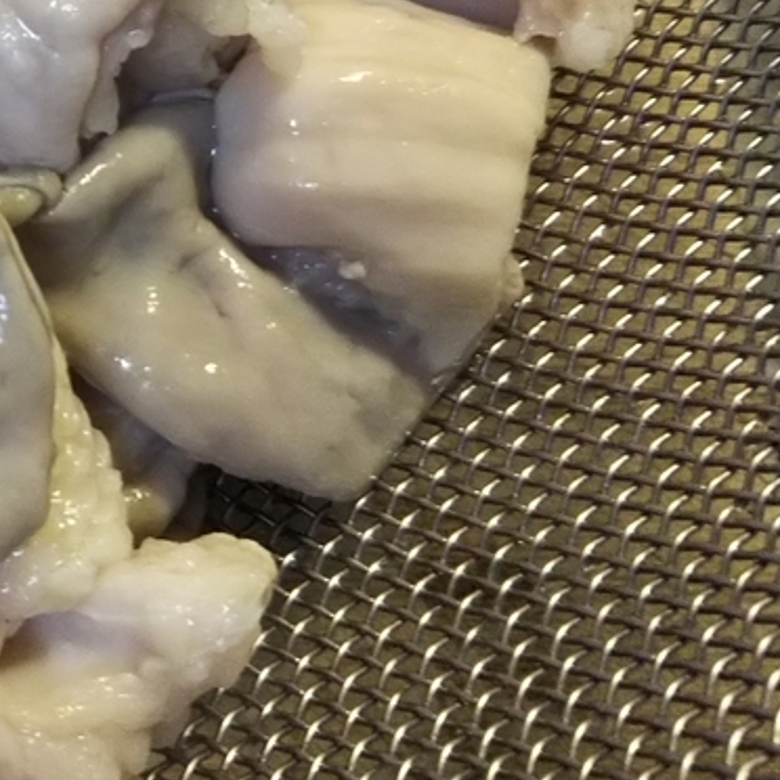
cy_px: 78
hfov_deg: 21.7
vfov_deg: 23.1
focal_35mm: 73
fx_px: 1861
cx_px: -187
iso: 160
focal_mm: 4
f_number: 2.2
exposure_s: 1/33
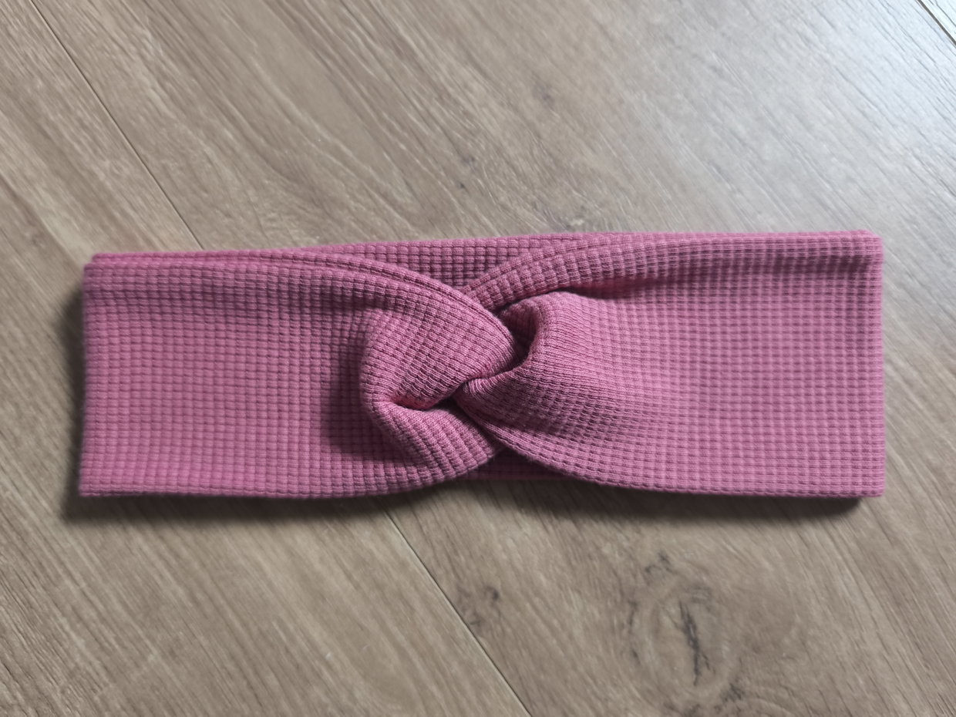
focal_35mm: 23
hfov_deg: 73.9
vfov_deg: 58.9
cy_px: 358
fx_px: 635
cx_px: 478
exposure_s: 1/50
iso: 800
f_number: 1.6
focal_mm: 6.57
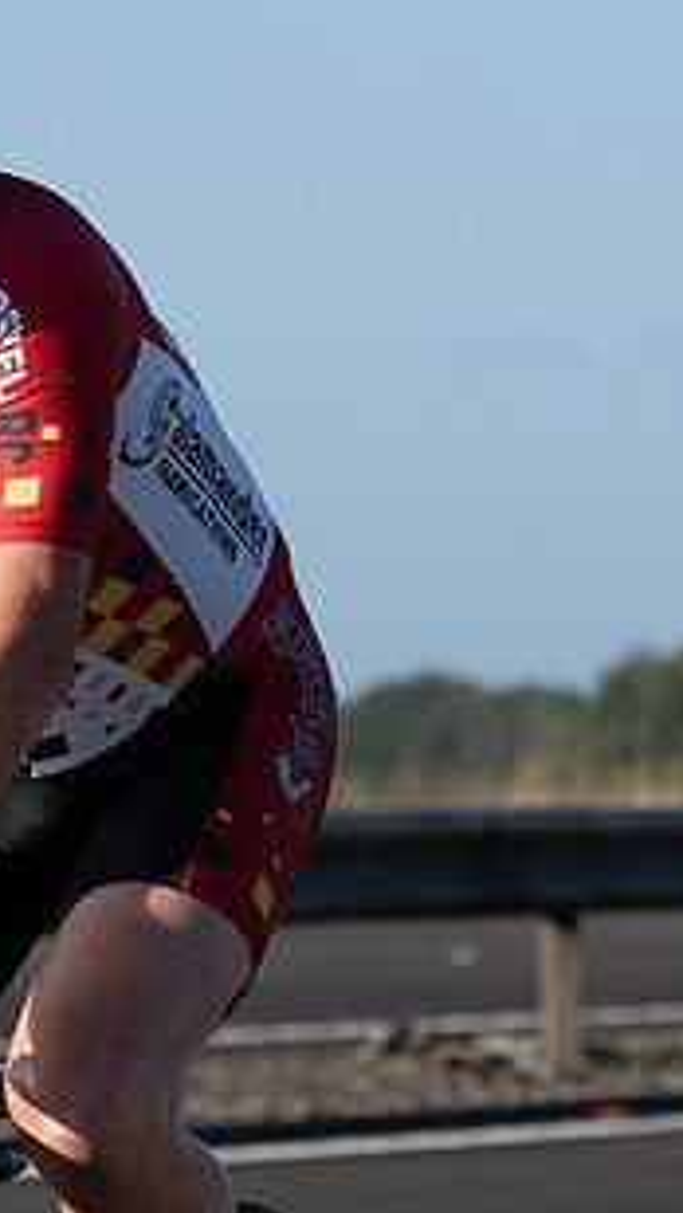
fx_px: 12997
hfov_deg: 3.0
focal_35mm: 404
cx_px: -44
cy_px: 134
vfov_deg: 5.3
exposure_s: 1/800
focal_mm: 80
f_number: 4.5
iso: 100
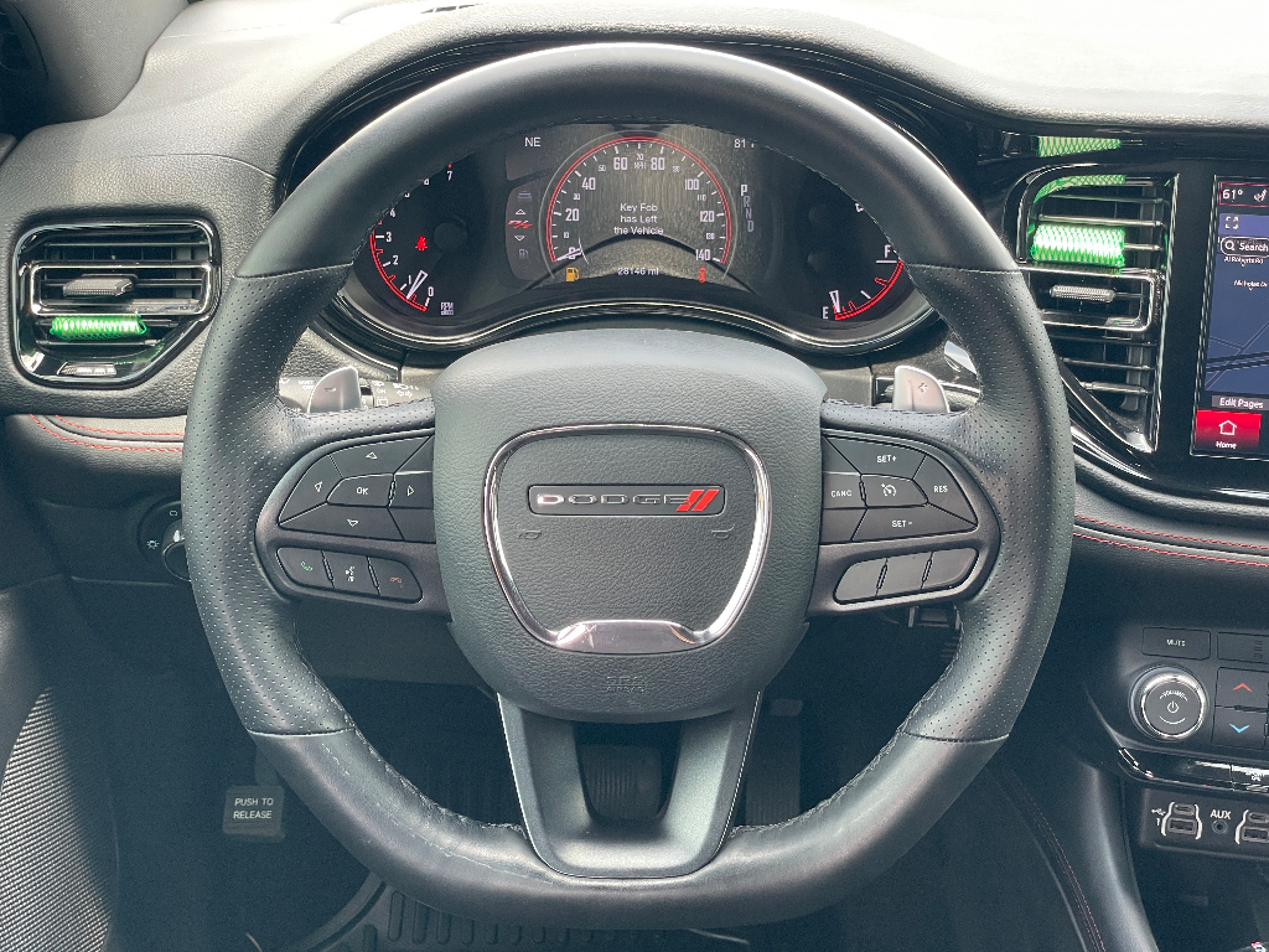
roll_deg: -0.8
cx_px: 634
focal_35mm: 52
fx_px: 1906
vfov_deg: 28.0
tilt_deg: -26.5
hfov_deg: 36.8
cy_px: 476
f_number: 2
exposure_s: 1/99
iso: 125
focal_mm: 6
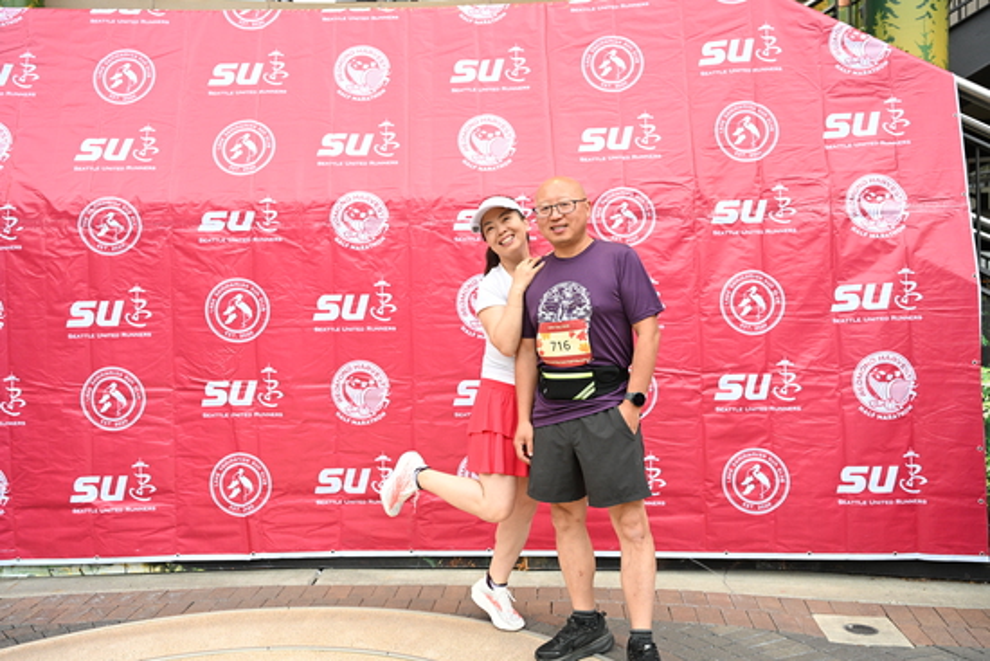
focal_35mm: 30
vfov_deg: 43.6
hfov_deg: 61.9
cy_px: 330
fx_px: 825
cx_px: 495
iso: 2000
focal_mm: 30
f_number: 4
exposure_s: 1/320
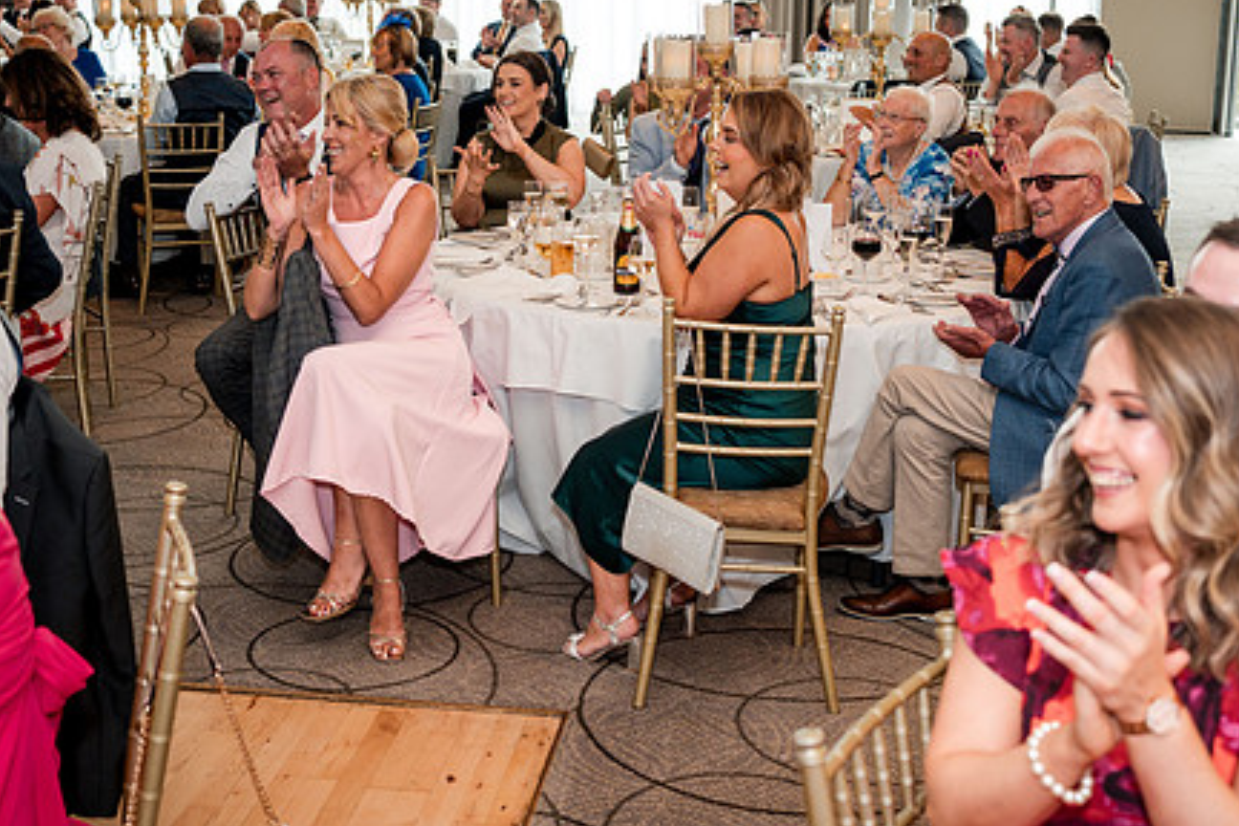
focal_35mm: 47
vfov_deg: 28.5
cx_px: 642
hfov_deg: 41.9
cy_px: 305
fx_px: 1617
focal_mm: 35
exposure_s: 1/200
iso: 800
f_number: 3.5
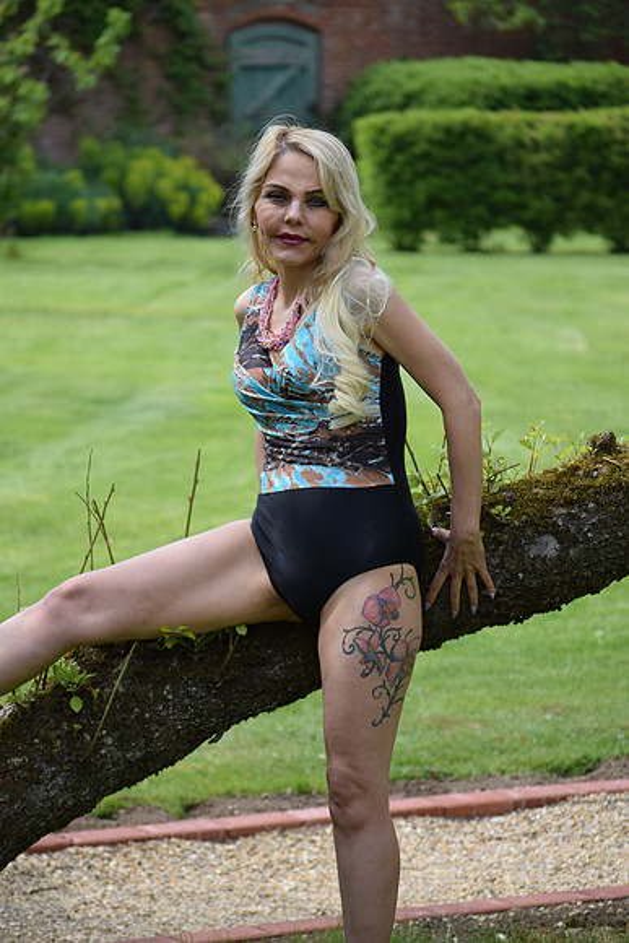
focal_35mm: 153
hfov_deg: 9.0
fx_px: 4007
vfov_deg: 13.4
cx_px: 314
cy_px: 472
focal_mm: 102
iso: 100
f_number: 5.6
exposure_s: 1/320
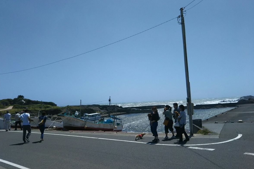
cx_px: 126
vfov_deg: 41.1
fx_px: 226
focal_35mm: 32
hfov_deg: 58.7
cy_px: 87
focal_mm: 4
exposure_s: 1/2288
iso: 25
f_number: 2.2
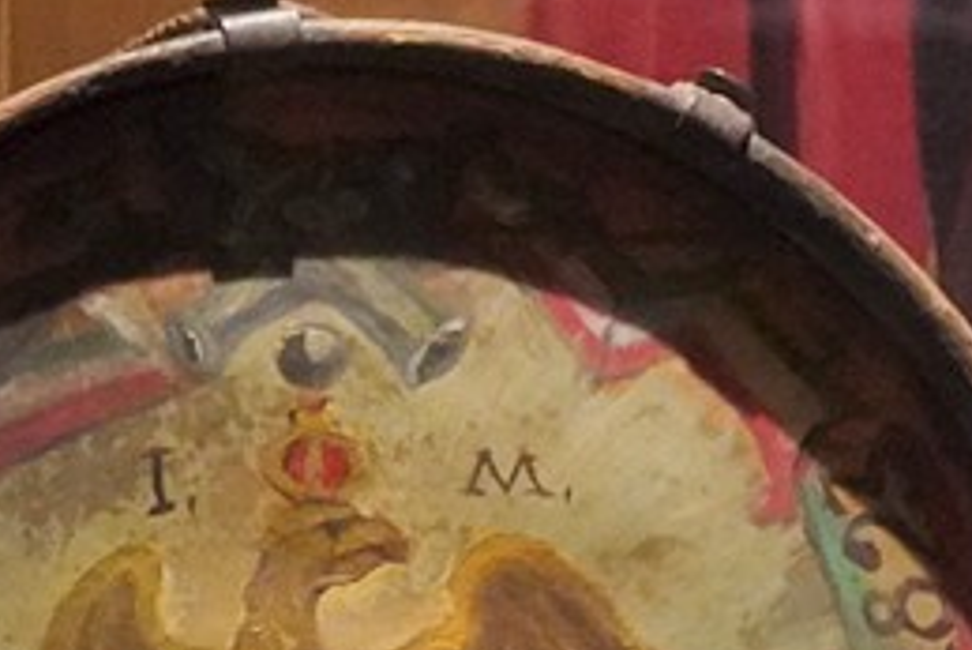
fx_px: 6889
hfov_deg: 8.1
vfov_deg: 5.3
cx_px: 195
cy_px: -455
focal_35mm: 255
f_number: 4.5
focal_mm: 33
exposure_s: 1/100
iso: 8000
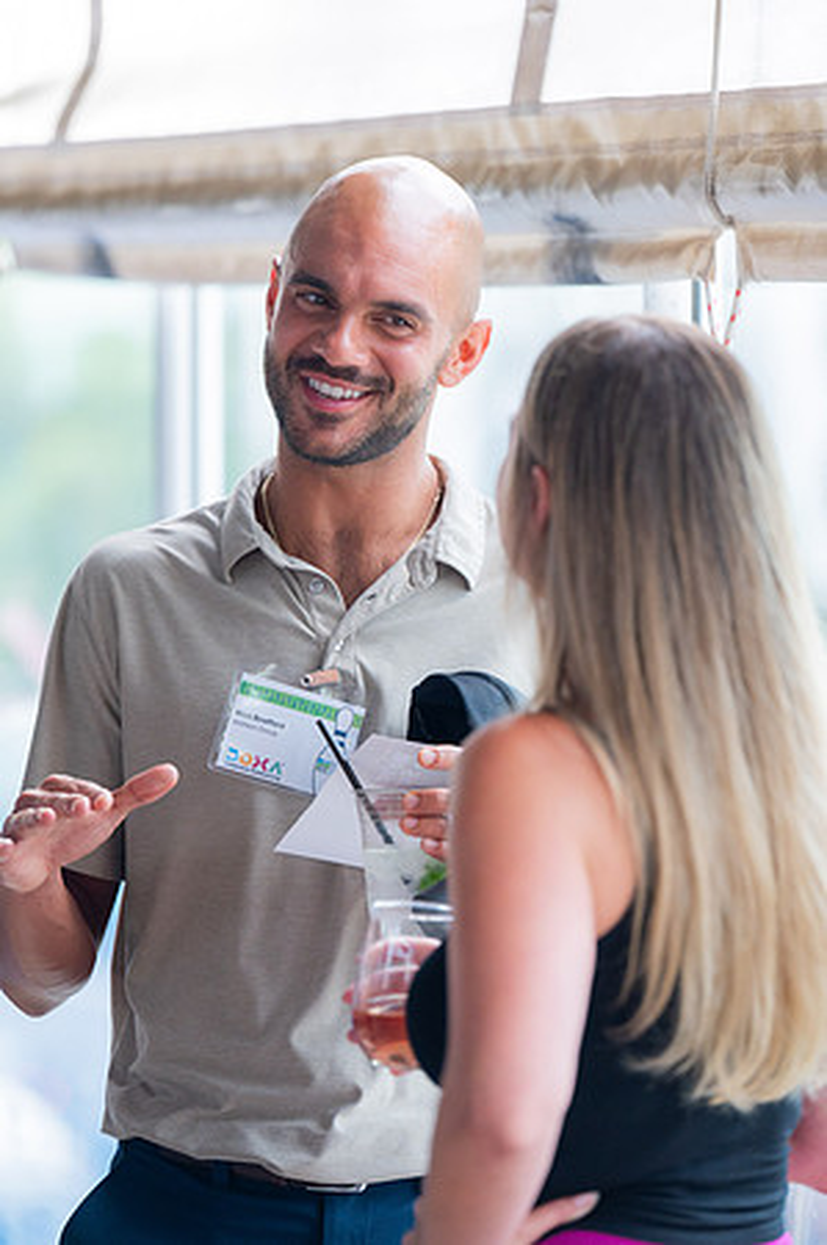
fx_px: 6907
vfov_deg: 10.3
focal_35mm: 200
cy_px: 622
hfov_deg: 6.9
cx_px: 414
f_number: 3.5
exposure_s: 1/640
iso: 1250
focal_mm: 200
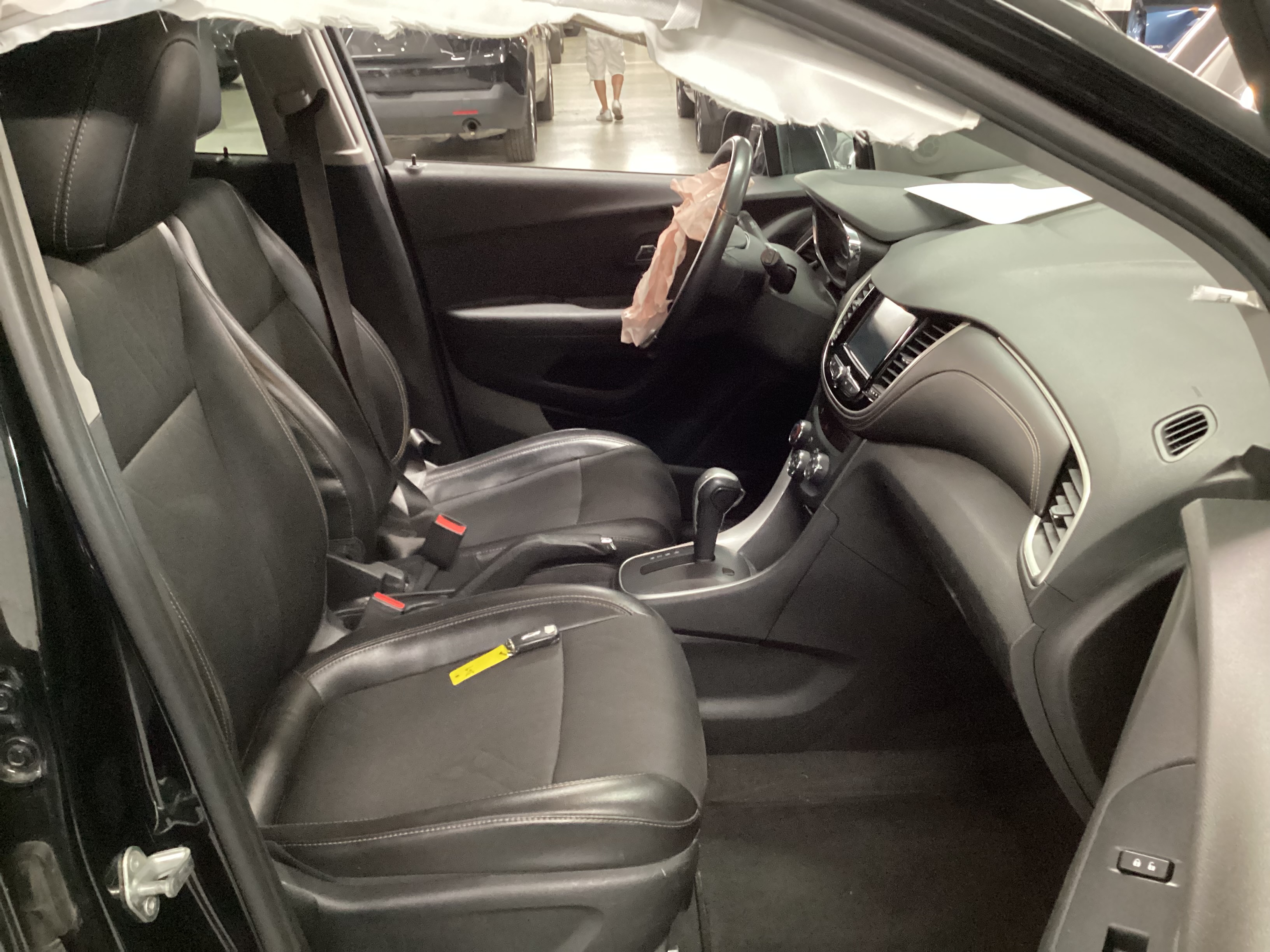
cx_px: 635
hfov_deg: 58.4
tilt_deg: -24.7
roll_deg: +1.8
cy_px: 476
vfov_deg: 45.4
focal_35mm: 31
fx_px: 1137
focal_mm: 3.3
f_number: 2.4
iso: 640
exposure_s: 1/24
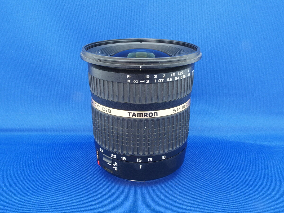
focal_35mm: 35
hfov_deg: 52.6
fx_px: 287
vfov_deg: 40.7
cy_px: 106
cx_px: 142
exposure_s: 2.5
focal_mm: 7.4
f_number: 8
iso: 100
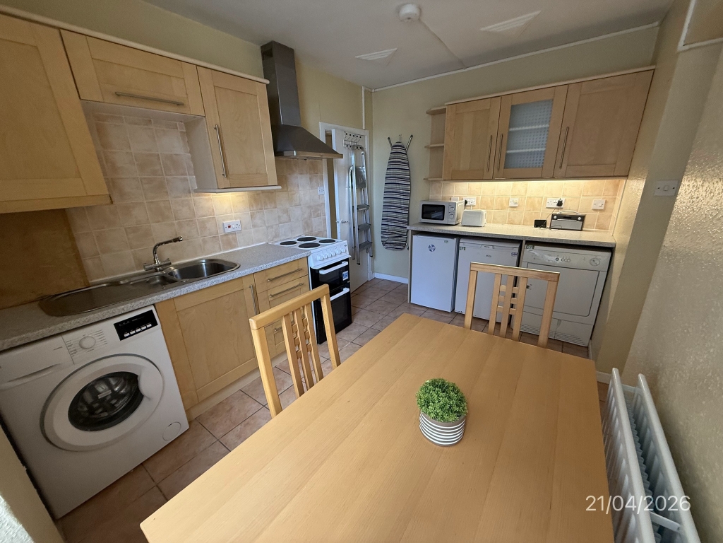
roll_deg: +1.9
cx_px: 362
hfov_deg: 102.1
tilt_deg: -17.7
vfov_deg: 85.7
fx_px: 292
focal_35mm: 14
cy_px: 272
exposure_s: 1/100
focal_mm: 2.22
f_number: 2.2
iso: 250
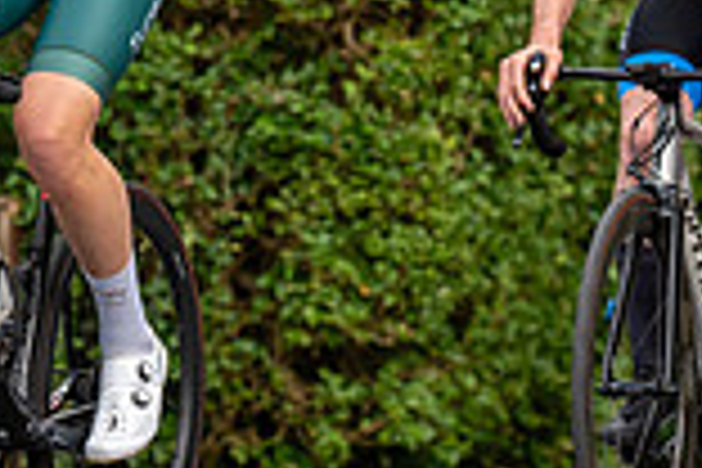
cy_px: -268
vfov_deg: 2.9
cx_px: -22
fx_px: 9125
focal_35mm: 468
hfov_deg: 4.4
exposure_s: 1/800
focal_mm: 126
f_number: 4
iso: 400
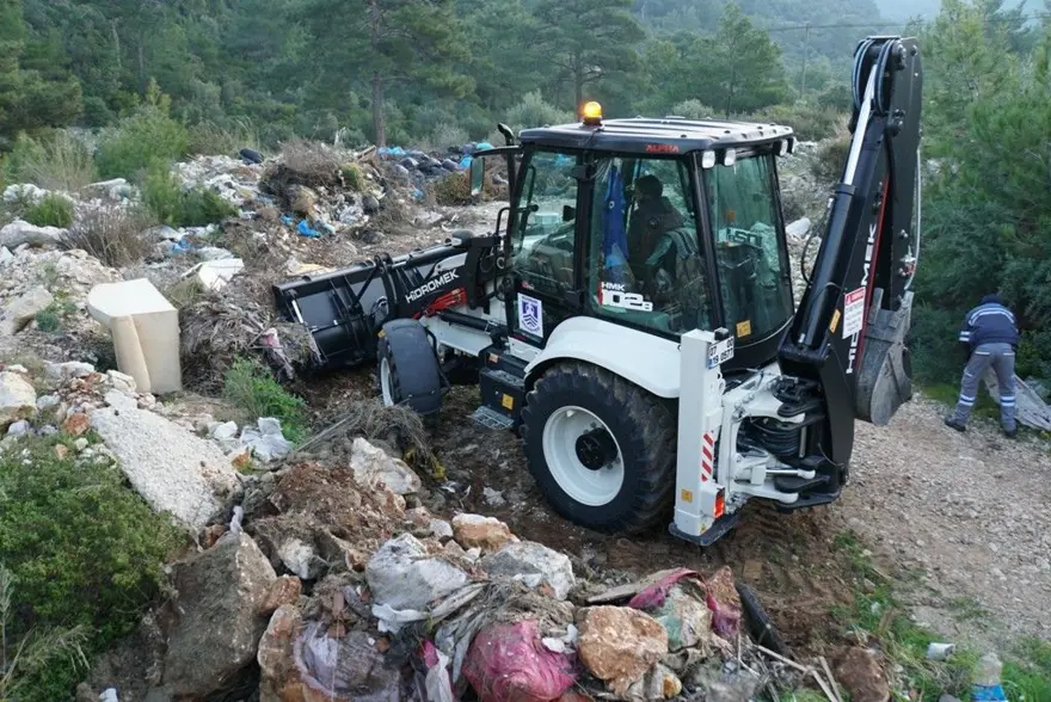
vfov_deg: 48.0
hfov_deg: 67.3
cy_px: 351
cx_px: 526
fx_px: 789
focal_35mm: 27
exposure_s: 1/160
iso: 250
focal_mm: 18
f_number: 4
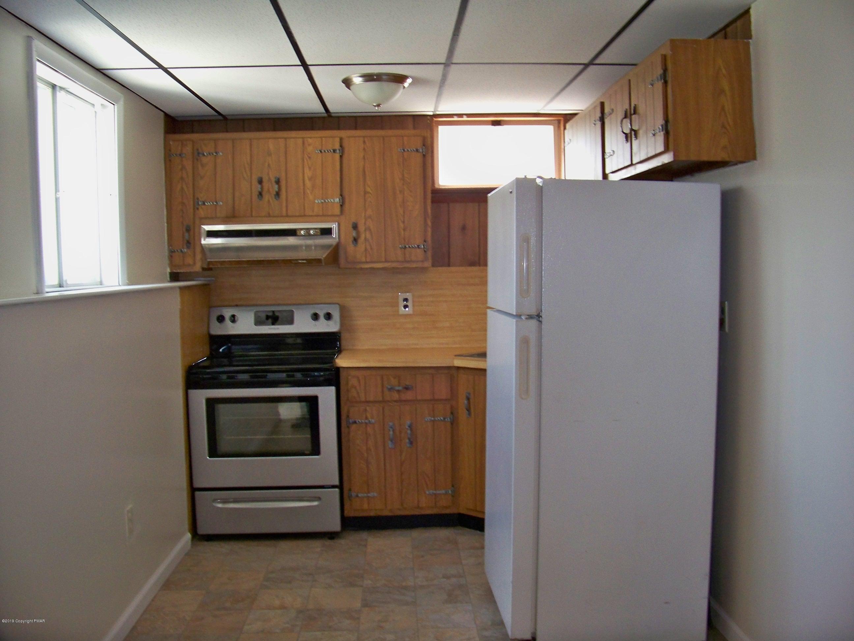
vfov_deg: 42.9
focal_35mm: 33
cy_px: 320
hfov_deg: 55.4
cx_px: 427
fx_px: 814
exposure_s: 1/30
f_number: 2.8
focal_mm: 5.85
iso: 200
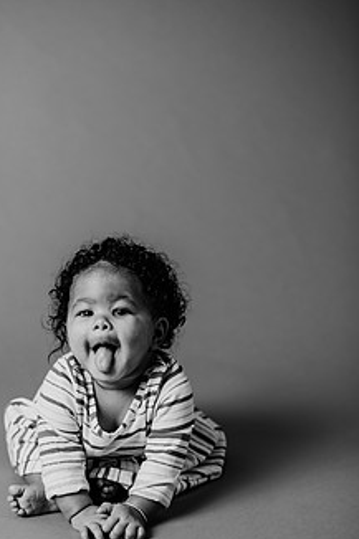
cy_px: 311
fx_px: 1033
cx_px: 117
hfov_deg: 19.6
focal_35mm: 69
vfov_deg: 29.2
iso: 100
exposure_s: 1/160
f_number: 2.2
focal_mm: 50
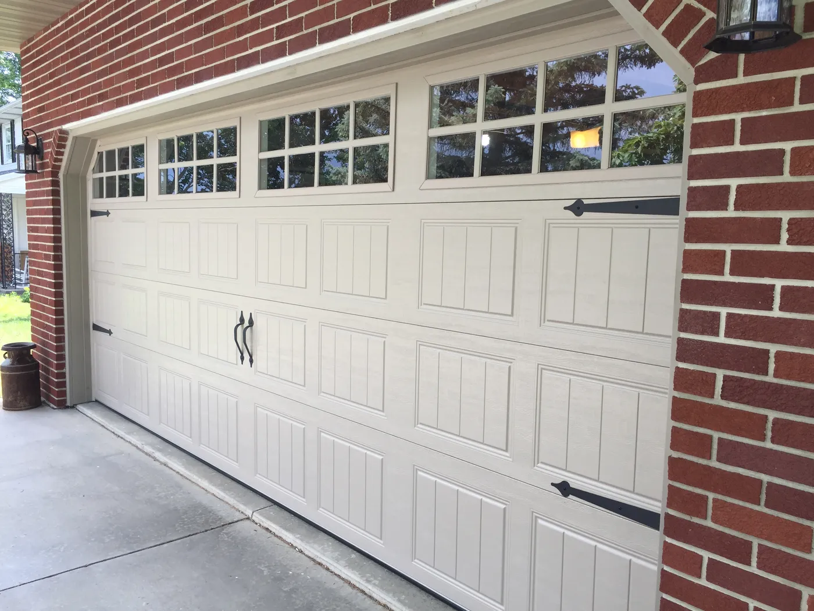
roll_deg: -1.3
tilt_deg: -6.5
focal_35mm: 29
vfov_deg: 48.2
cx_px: 407
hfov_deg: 61.7
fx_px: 682
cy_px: 306
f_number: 2.2
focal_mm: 4.15
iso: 32
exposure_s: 1/276
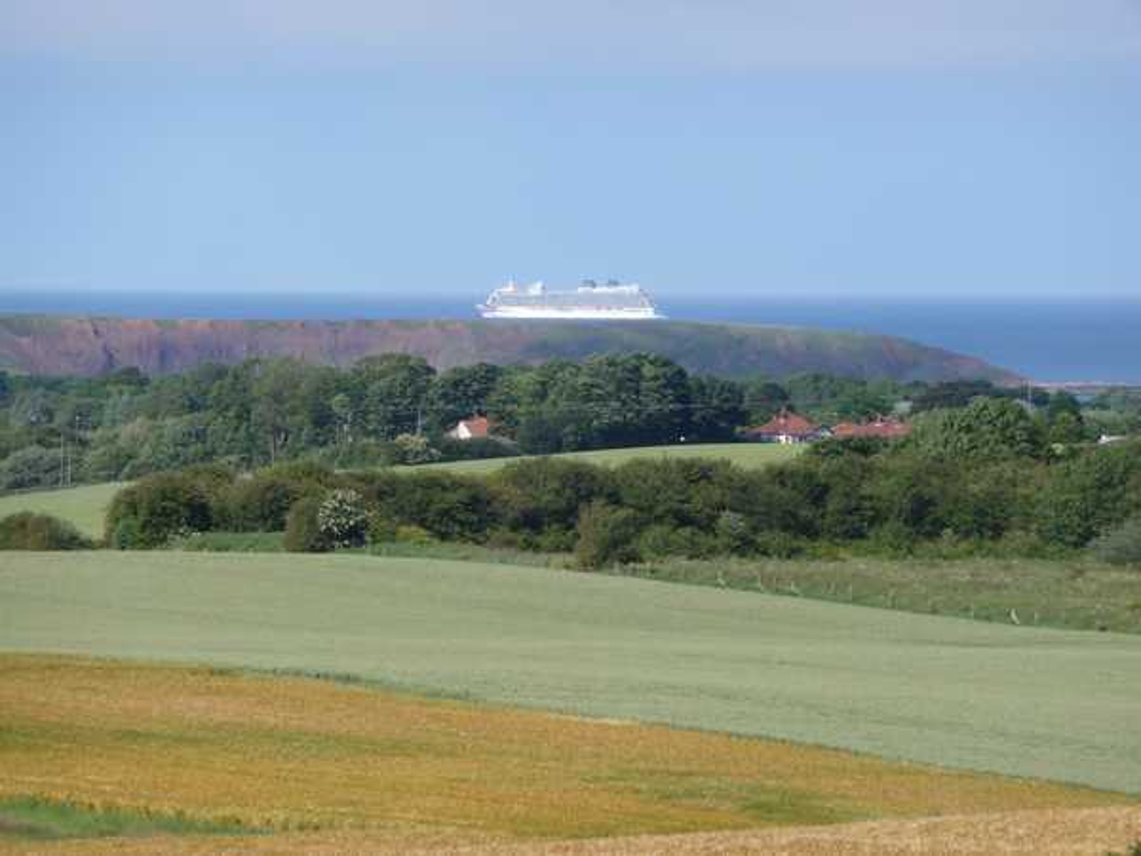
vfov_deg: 5.3
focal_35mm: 280
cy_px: 428
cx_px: 570
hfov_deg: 7.1
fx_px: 9229
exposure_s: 1/500
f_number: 4.9
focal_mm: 47
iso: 100
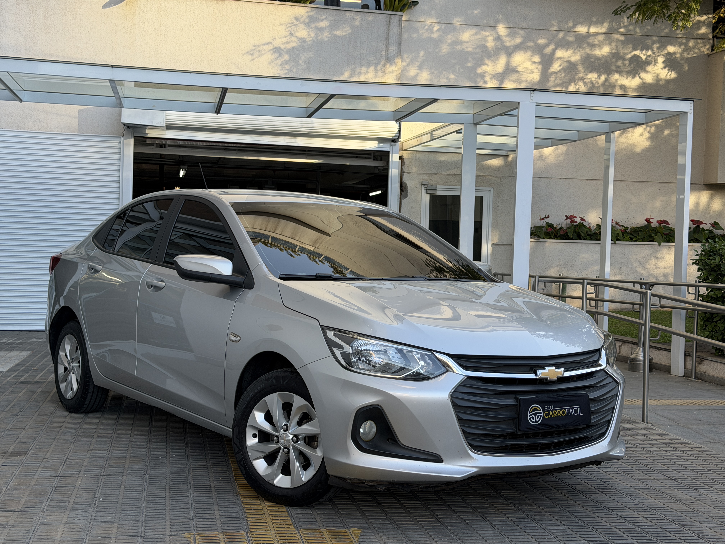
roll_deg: -1.2
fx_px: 1005
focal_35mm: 48
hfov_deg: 39.7
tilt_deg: -1.3
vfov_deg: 30.3
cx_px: 362
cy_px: 272
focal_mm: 6.76
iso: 64
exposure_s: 1/382
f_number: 1.78
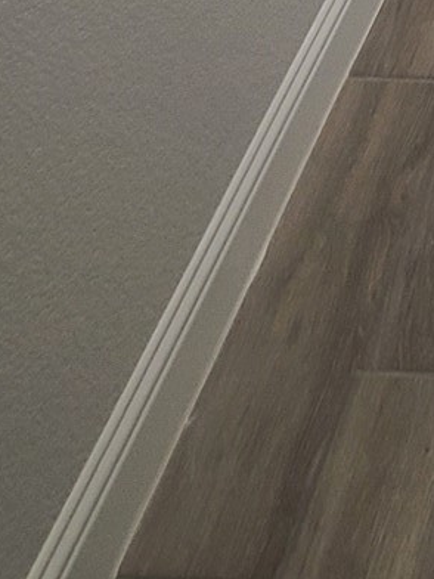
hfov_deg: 17.6
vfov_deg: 17.2
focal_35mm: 68
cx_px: 771
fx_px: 1137
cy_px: -671
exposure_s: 1/60
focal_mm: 2.2
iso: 125
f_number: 2.2
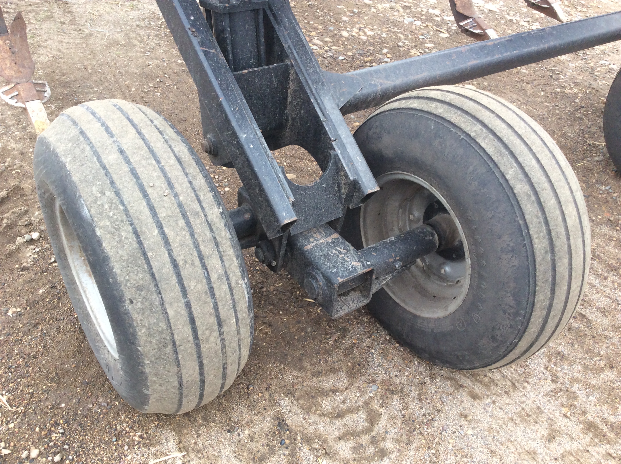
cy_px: 232
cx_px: 310
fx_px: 573
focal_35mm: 32
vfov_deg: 44.1
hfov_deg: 56.9
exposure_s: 1/120
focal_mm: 3.3
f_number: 2.4
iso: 64
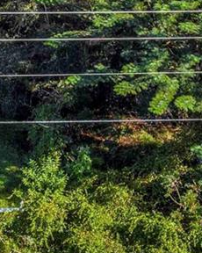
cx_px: -232
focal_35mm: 146
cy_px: -60
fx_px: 1092
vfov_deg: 12.8
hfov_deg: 9.7
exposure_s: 1/320
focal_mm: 10.26
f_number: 5.6
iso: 100
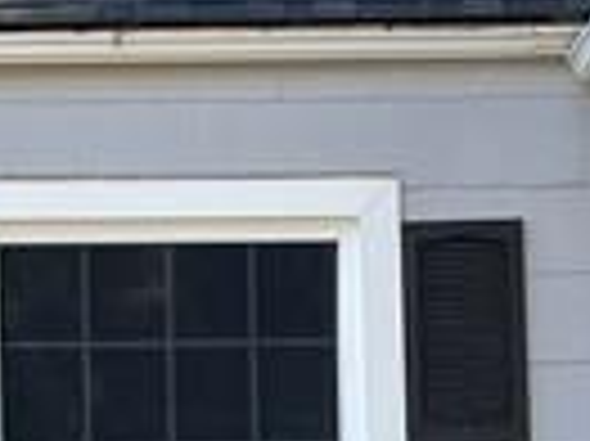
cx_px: 464
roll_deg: +0.3
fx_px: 3321
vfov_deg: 7.6
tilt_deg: +3.6
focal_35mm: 195
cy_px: 468
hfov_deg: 10.1
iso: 32
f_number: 1.6
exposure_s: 1/235
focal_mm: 5.1
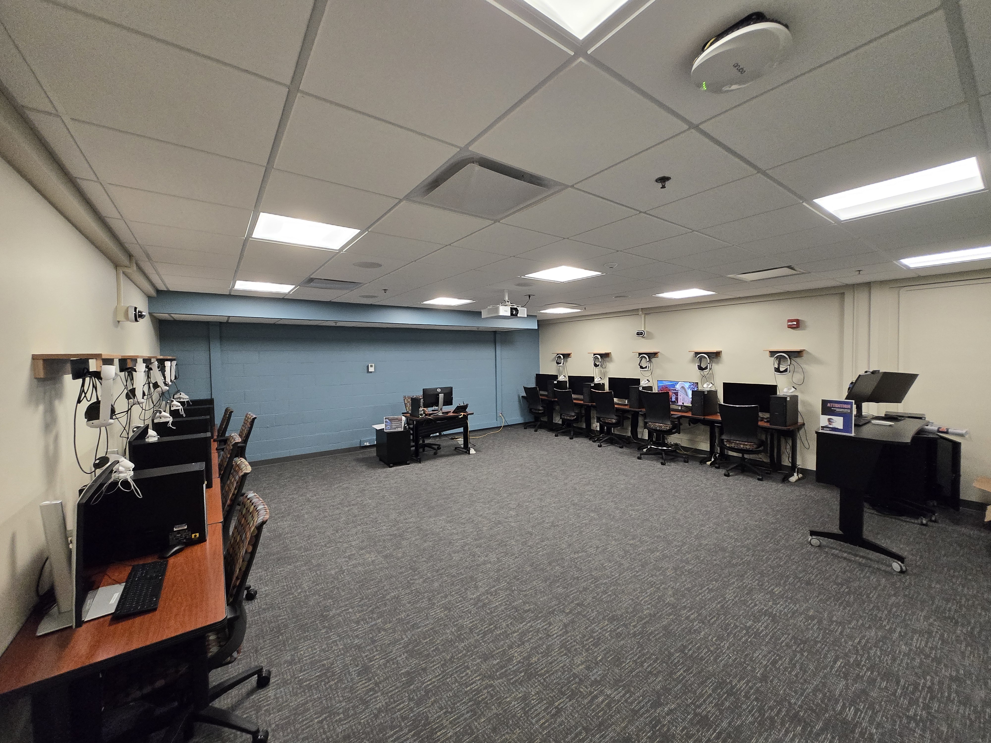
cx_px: 496
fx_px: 372
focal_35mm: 13
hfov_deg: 106.2
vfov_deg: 89.9
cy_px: 372
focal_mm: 1.7
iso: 320
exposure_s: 1/60
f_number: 2.2
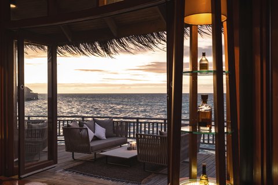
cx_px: 139
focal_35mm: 38
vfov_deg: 35.3
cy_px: 92
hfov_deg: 51.0
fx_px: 291
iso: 640
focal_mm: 34.5
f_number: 4
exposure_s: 1/25
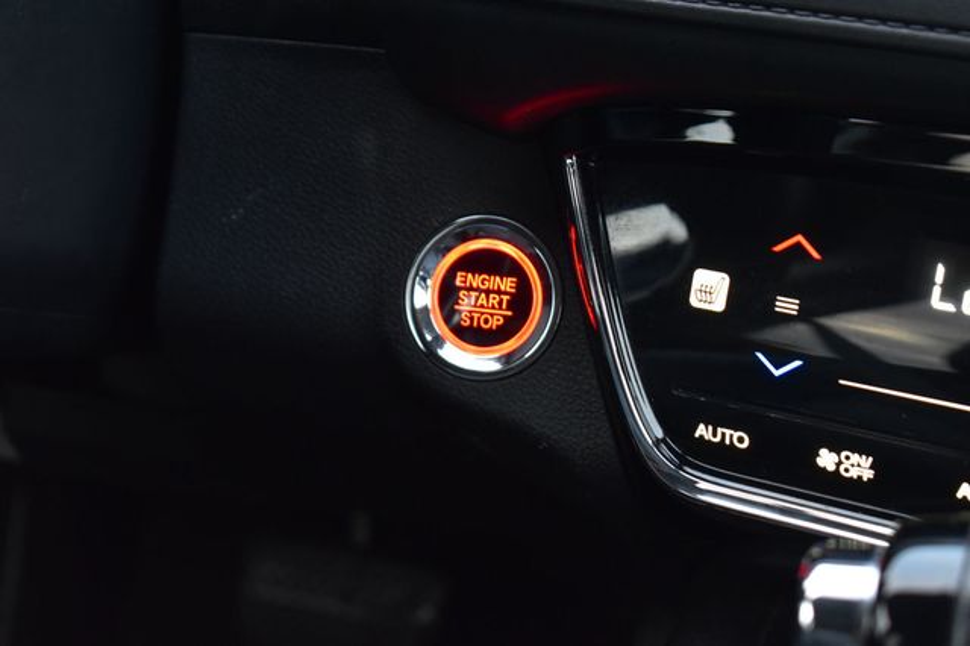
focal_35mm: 82
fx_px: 2222
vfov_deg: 16.5
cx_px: 485
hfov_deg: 24.6
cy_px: 323
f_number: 5.6
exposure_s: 1/15
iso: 1600
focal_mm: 55
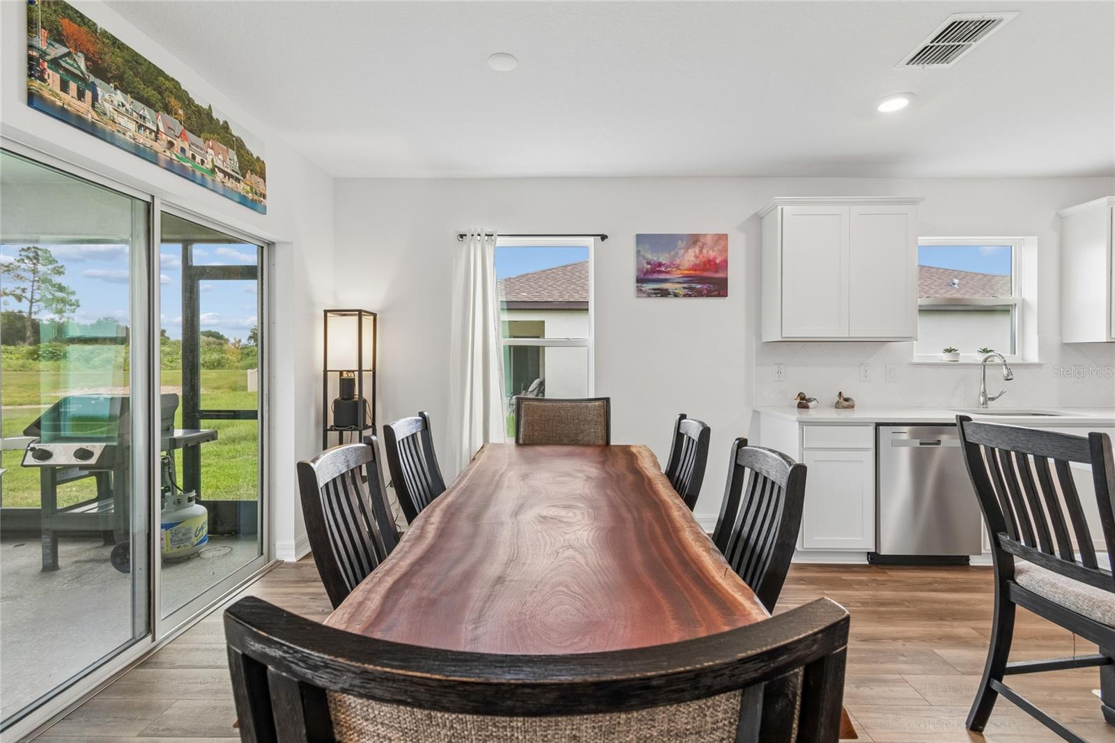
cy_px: 372
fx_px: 464
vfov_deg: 77.3
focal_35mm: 15
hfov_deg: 100.4
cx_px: 558
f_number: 7.1
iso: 100
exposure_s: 1/10
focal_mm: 10
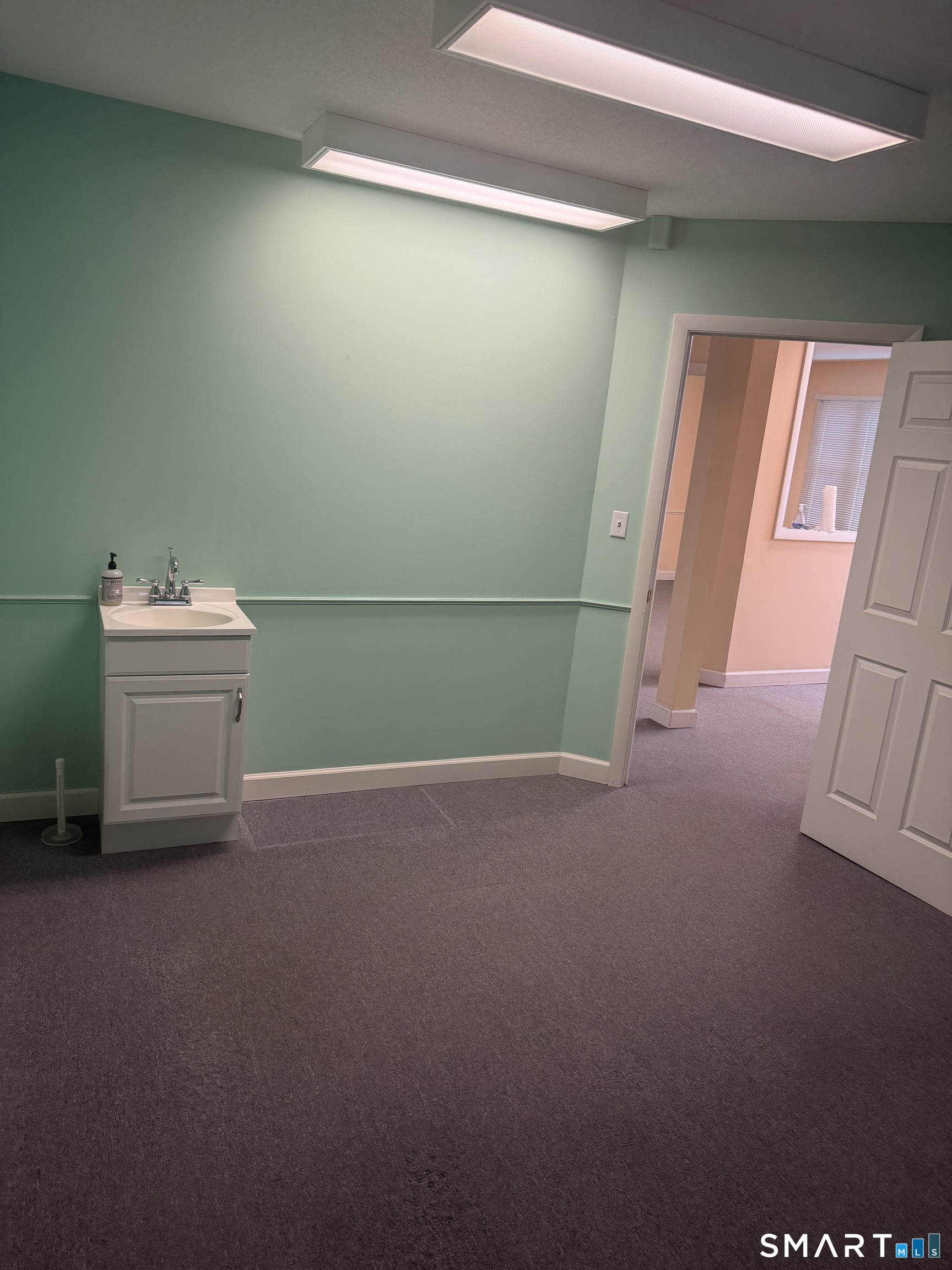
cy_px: 635
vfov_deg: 71.6
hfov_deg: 56.8
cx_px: 476
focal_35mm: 24
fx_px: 880
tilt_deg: -11.9
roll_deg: -4.8
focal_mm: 6.76
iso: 160
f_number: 1.78
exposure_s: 1/120
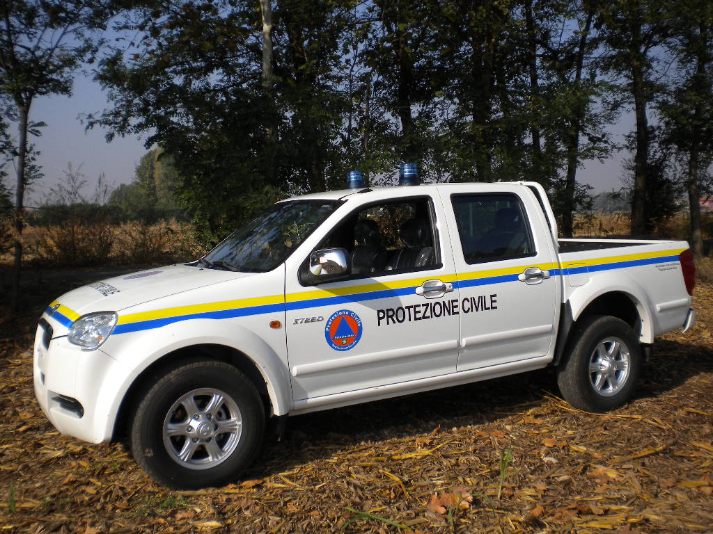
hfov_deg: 52.6
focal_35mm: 35
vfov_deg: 40.7
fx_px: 721
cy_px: 267
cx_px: 356
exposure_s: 1/850
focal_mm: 6.3
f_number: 4.6
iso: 80
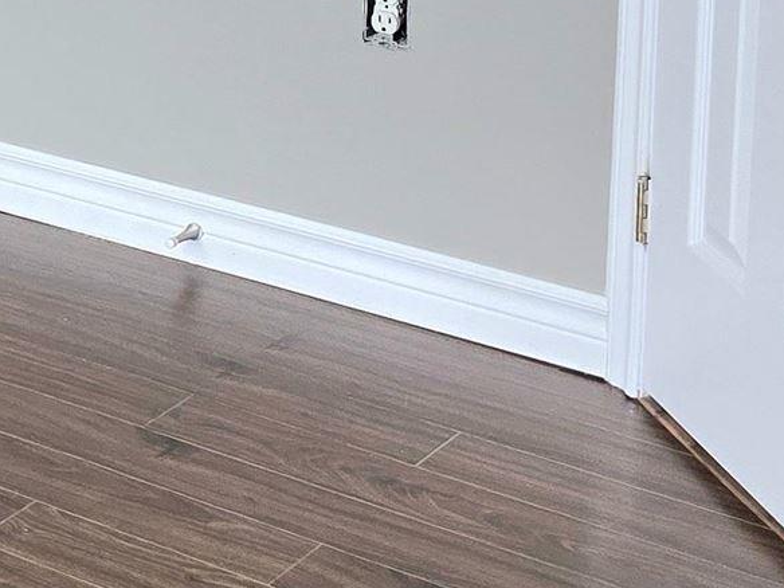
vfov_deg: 11.4
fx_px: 2740
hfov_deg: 14.1
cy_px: -463
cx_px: -689
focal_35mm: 121
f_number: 1.7
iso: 80
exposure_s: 1/182
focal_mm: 6.3
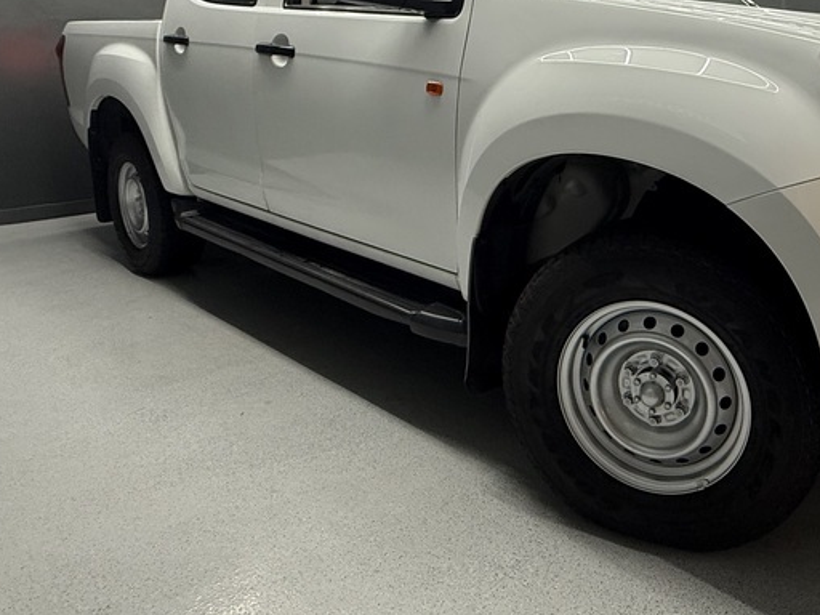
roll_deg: -0.5
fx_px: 663
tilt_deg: -9.1
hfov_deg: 59.5
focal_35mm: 28
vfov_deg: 48.2
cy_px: 168
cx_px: 629
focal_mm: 2.22
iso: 160
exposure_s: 1/99
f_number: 2.2
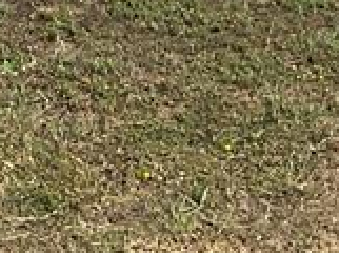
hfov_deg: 10.0
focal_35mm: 185
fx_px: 1808
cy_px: -479
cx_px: -322
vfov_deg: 7.2
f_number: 1.8
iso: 16
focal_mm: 3
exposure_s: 1/2427
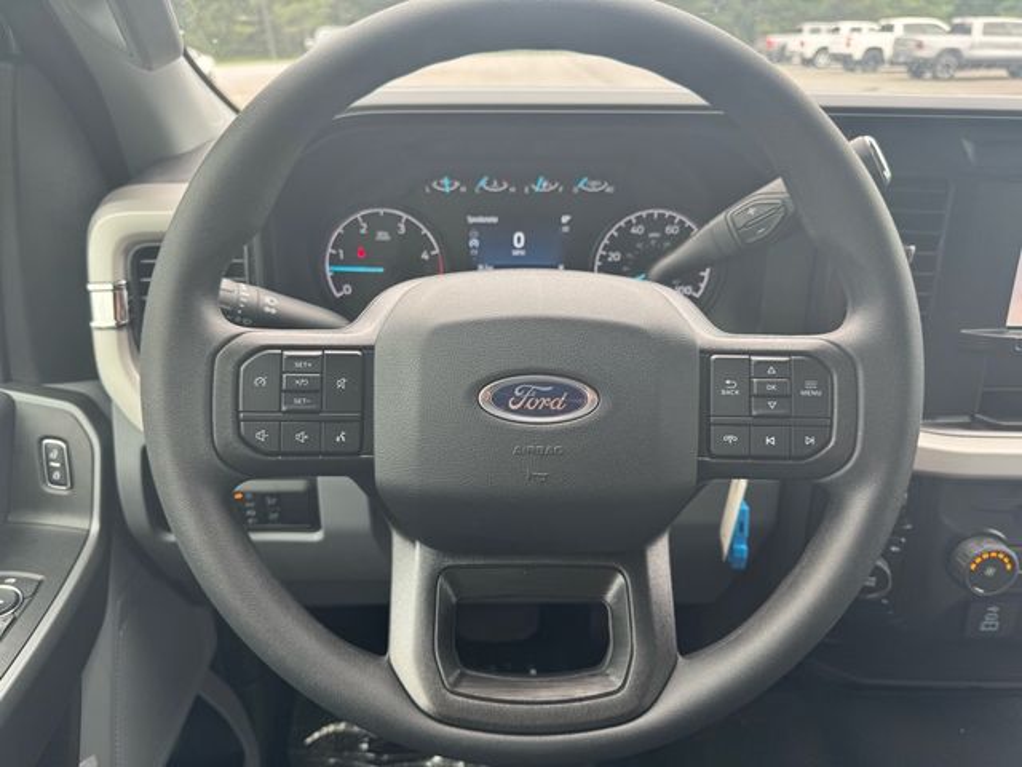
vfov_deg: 56.8
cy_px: 384
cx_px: 511
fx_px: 709
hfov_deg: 71.6
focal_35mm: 24
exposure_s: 1/121
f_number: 1.78
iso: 64
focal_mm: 6.76
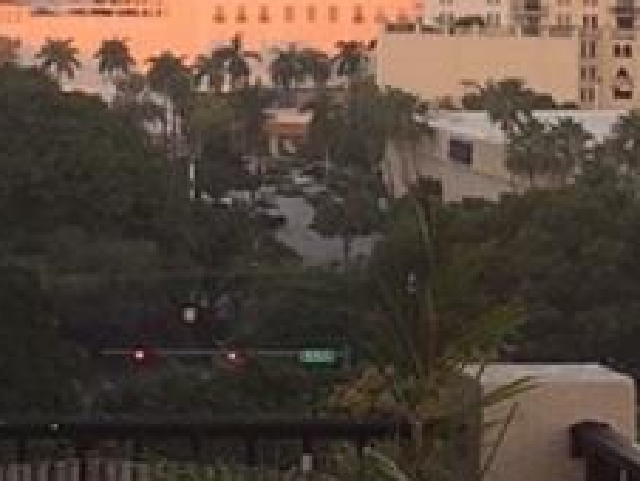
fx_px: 3794
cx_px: 711
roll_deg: -1.0
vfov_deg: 7.3
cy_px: 198
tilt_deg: -4.6
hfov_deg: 9.5
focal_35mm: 205
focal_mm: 4.15
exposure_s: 1/201
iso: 32
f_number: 2.2
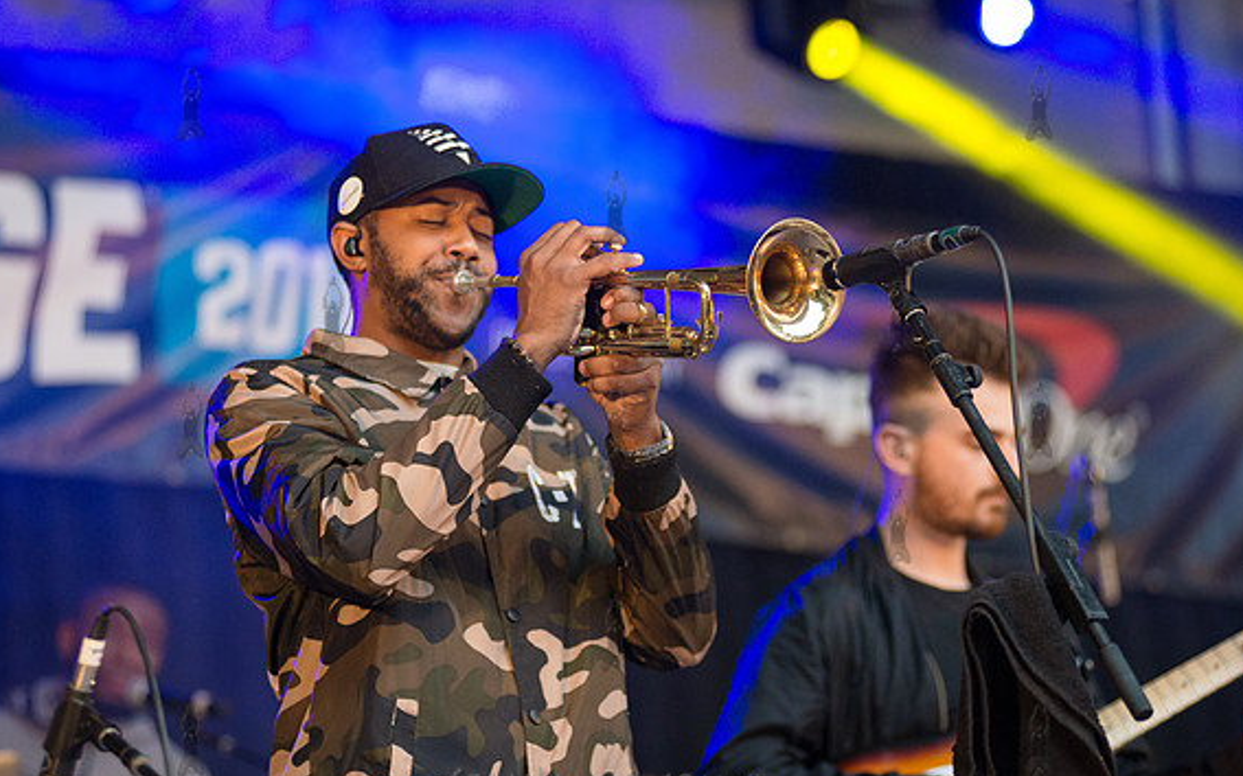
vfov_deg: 8.8
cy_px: 455
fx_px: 5046
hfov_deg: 14.0
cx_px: 532
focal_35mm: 149
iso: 2500
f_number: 2.8
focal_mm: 120
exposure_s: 1/400
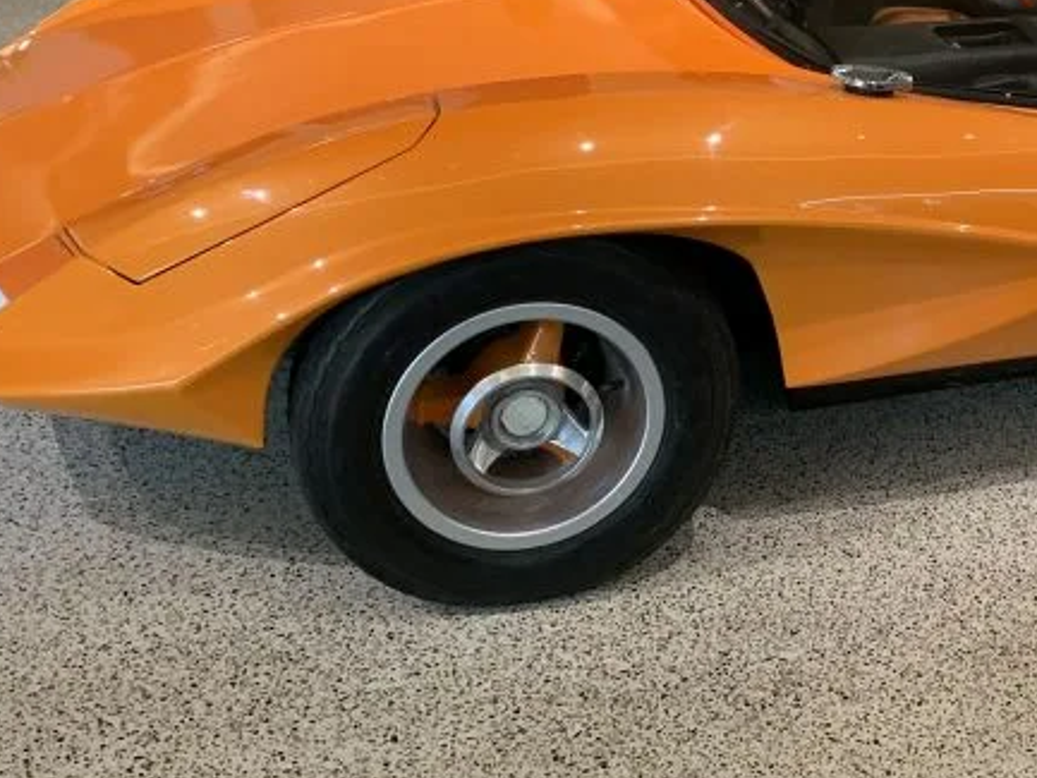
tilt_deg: -18.1
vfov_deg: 23.7
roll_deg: -4.1
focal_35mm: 60
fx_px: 1798
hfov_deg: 30.2
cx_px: 1008
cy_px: 62
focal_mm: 4.25
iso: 160
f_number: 1.8
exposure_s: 1/50
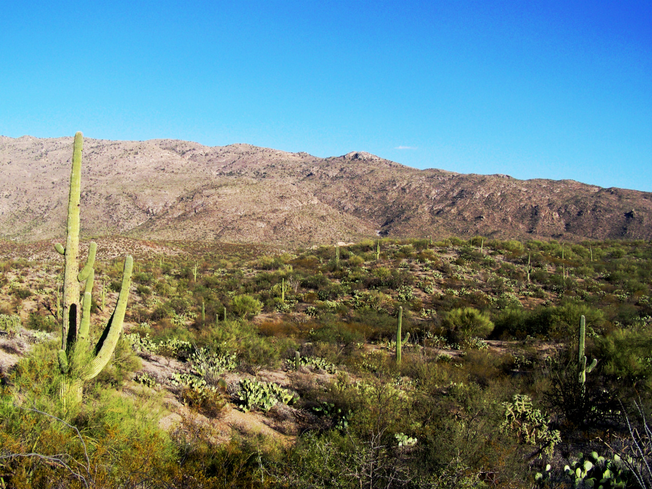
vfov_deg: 37.7
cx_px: 326
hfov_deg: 49.0
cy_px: 244
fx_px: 716
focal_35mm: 38
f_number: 4
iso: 64
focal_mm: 6.3
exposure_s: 1/320
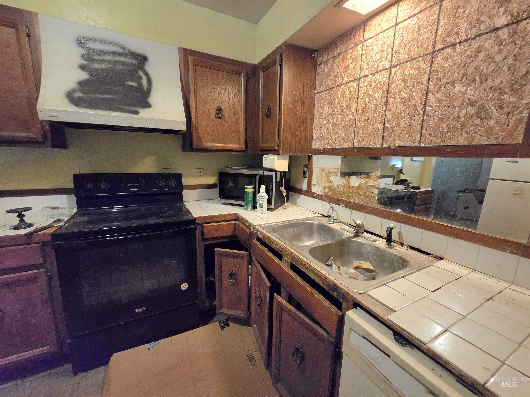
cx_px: 265
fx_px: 199
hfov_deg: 106.2
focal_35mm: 13
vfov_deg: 89.9
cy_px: 198
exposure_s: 1/60.2
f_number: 2.2
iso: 1600
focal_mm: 2.2
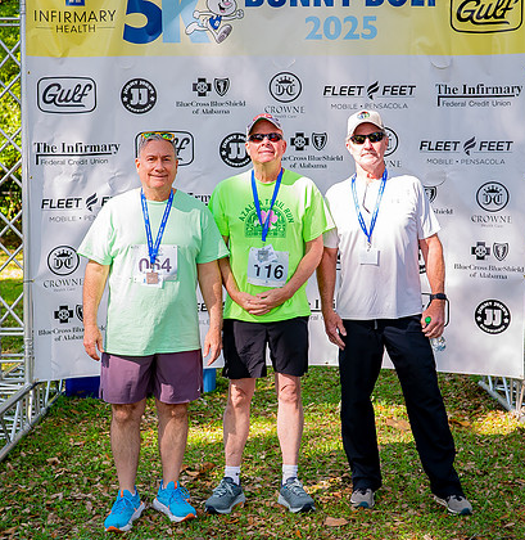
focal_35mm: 61
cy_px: 236
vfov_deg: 28.5
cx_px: 254
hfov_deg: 27.8
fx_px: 1061
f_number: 4.5
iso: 320
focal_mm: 38
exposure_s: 1/200
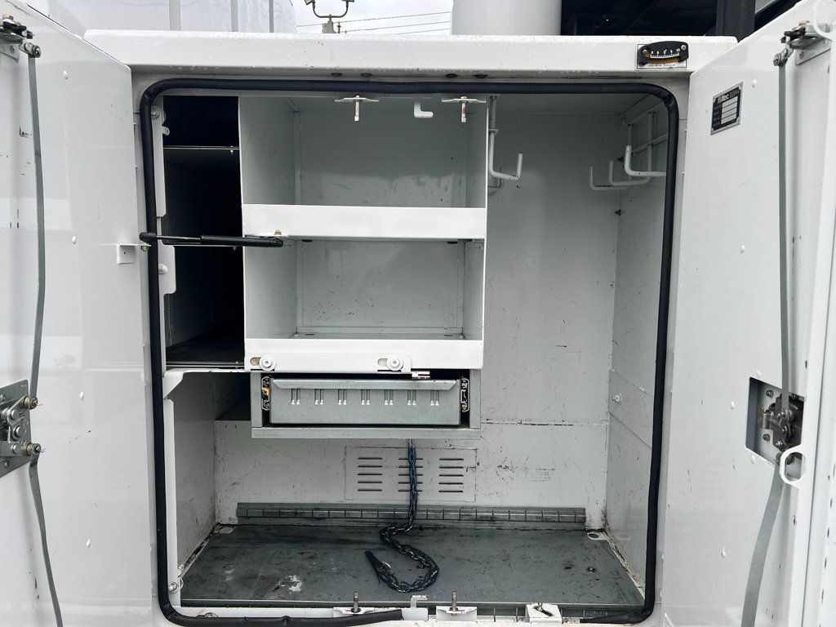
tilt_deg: -3.6
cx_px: 418
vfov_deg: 53.1
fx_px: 628
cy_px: 314
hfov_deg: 67.3
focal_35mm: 26
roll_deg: +2.1
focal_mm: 5.7
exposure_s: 1/486
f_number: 1.5
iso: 50
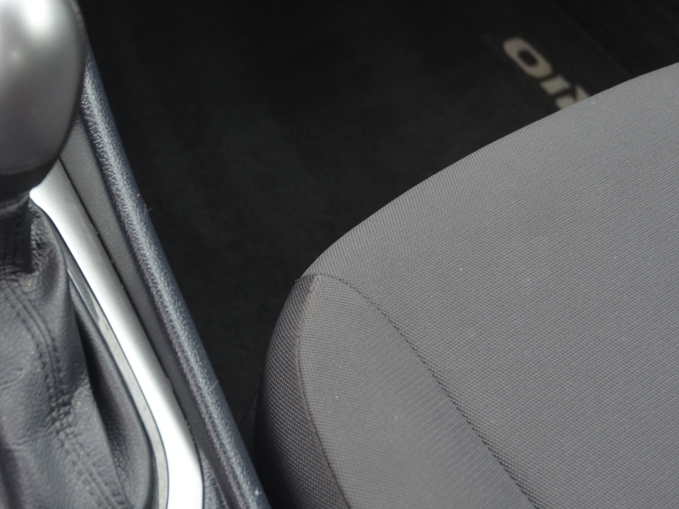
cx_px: 167
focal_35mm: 76
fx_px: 1488
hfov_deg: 25.4
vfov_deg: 19.4
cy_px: 189
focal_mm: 29
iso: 400
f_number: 4
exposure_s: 1/60
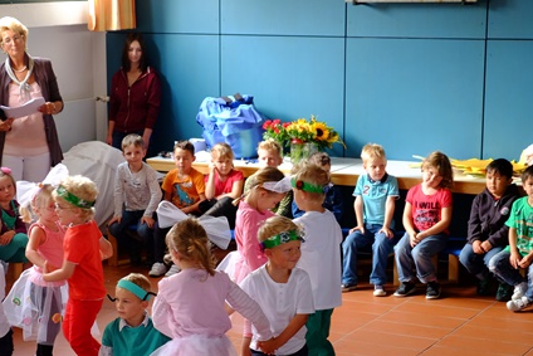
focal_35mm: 83
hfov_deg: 24.4
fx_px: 1229
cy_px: 260
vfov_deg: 16.4
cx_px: 220
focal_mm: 36.6
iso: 1000
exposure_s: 1/60
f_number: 4.5
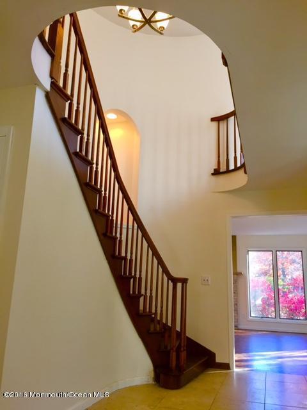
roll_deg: -1.7
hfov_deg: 48.2
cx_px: 154
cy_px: 205
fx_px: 343
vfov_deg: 61.7
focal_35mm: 29
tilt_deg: +13.2
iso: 32
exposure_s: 1/40
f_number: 2.2
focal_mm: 4.15
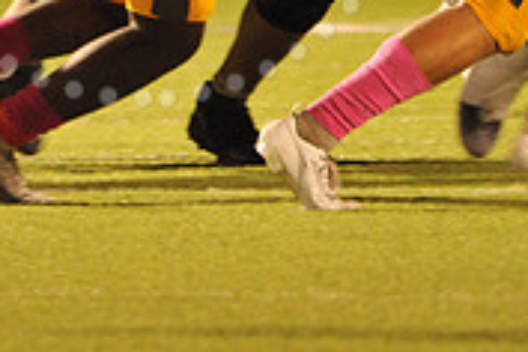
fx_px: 22160
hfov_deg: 1.4
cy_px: -182
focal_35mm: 1511
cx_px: 143
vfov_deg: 0.9
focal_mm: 460
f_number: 6.3
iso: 6400
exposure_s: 1/160
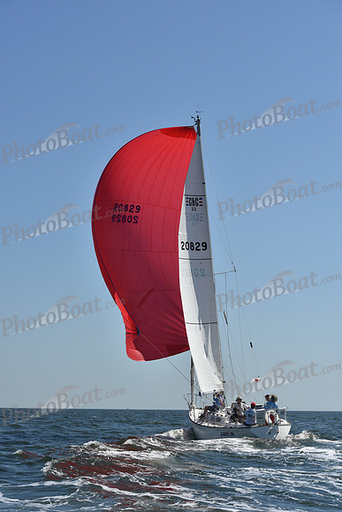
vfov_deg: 28.8
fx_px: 997
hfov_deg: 19.5
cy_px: 256
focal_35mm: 70
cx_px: 171
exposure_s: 1/1250
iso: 250
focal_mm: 70
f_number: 9
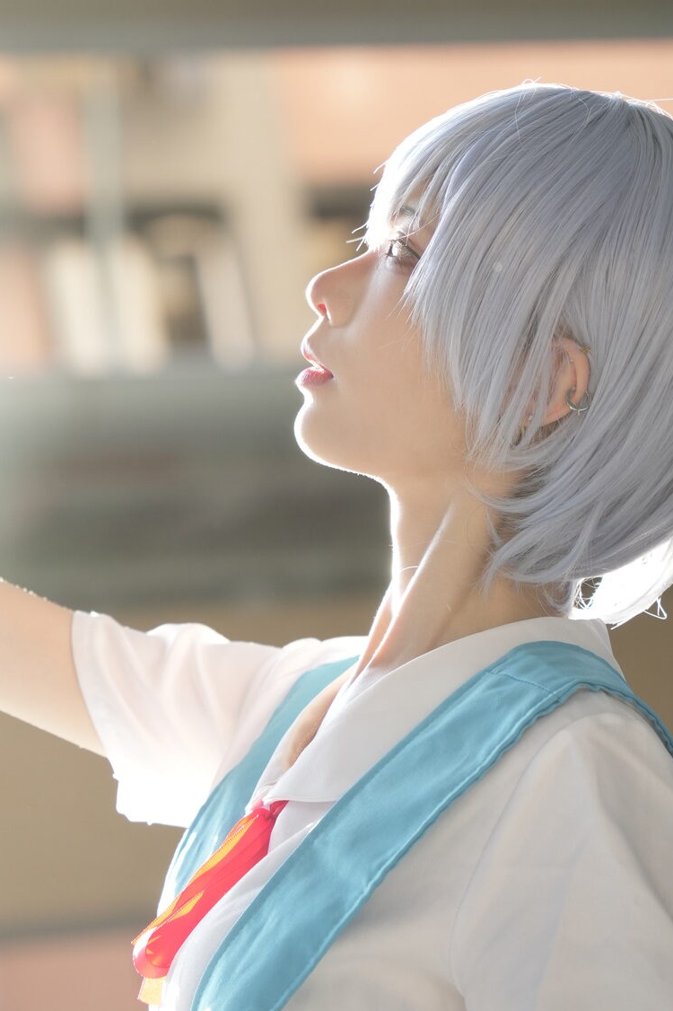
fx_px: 5022
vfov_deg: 11.5
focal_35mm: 179
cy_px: 341
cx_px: 224
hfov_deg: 7.7
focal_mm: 115
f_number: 5
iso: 800
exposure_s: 1/250
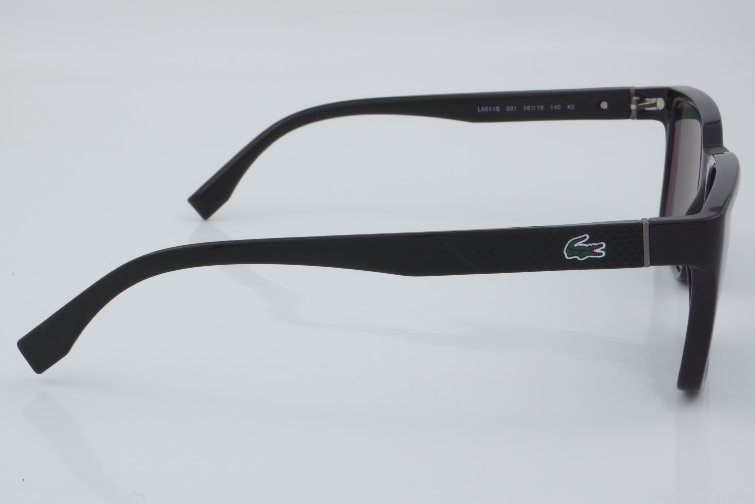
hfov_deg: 27.0
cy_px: 252
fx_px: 1573
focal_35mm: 75
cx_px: 378
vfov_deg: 18.2
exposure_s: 1/4
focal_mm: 50
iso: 100
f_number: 32
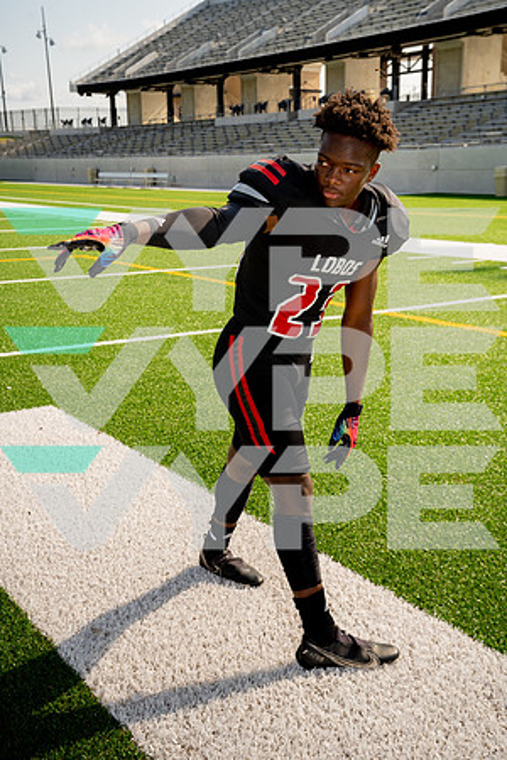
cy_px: 380
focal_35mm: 46
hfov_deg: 29.2
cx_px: 254
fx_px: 972
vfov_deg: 42.7
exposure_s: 1/250
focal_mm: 46
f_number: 7.1
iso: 100
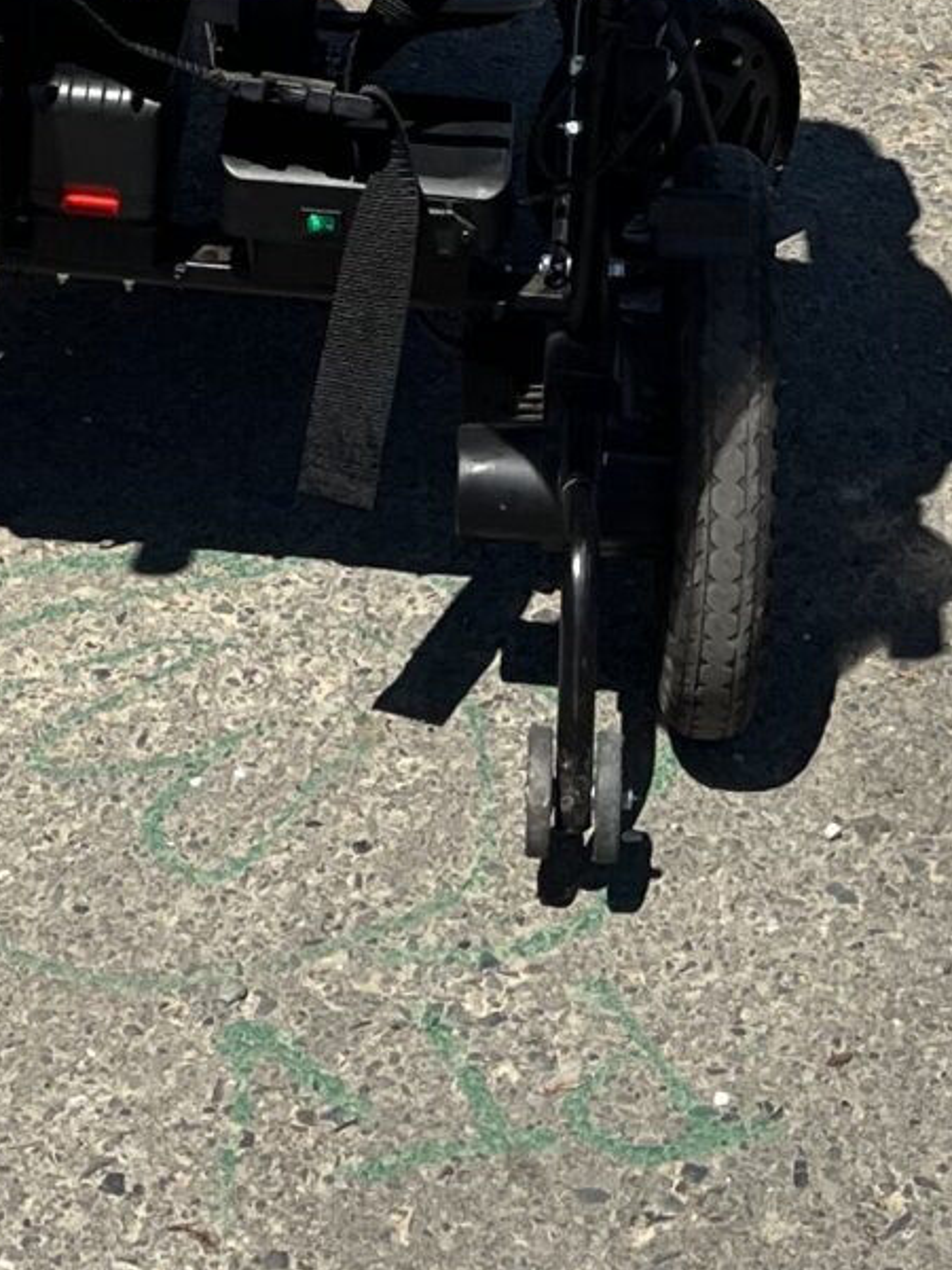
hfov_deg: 13.3
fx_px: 4070
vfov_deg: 16.0
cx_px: 190
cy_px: -709
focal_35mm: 111
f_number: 1.5
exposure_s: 1/5587
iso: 50
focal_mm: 5.7
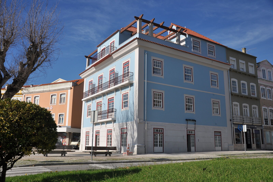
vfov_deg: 39.9
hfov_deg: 57.3
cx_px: 136
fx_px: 250
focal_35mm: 33
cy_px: 91
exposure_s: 1/4000
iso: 200
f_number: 5
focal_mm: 22
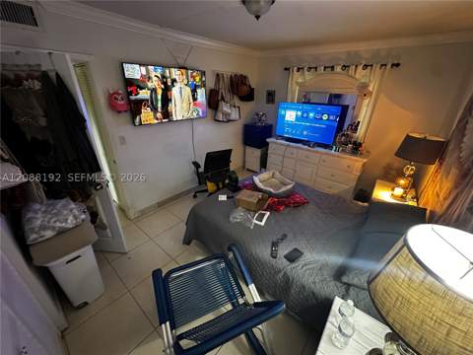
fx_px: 191
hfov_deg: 102.1
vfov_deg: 85.7
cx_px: 236
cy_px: 178
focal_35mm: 14
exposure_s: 1/40
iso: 1000
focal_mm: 2.22
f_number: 2.2
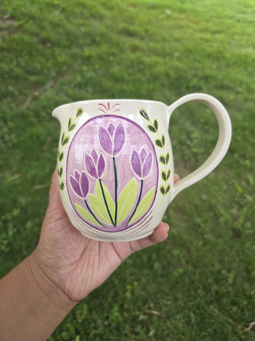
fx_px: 226
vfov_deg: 74.0
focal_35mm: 23
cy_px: 170
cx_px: 128
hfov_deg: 58.8
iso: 200
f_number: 1.8
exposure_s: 1/180
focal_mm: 5.4
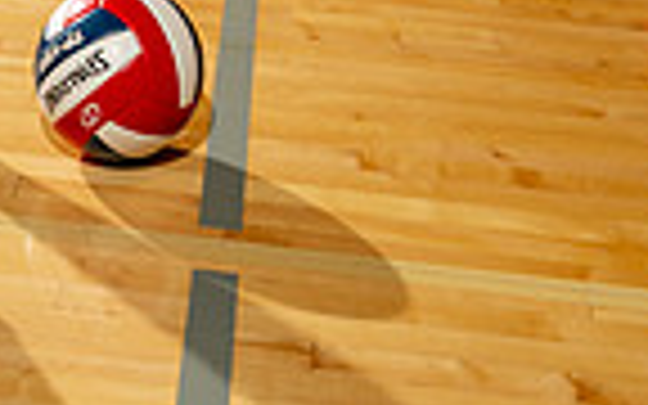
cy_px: -554
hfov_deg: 19.3
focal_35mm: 105
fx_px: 1854
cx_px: 22
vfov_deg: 10.7
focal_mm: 33
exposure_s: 1/250
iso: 250
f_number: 5.6
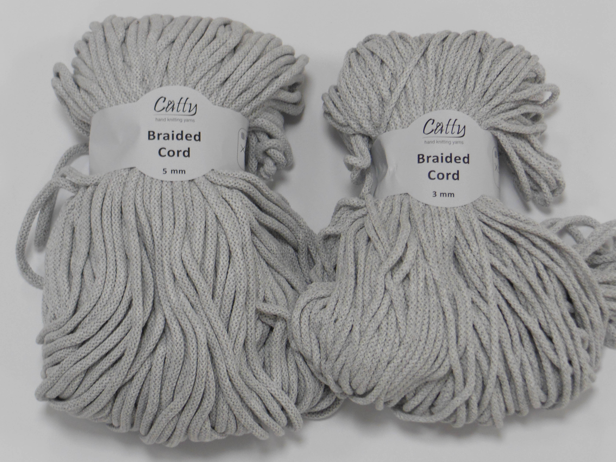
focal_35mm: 119
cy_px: 237
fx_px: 2118
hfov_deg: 16.5
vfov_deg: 12.5
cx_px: 328
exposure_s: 1/30
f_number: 5.7
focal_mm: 19.1
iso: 250
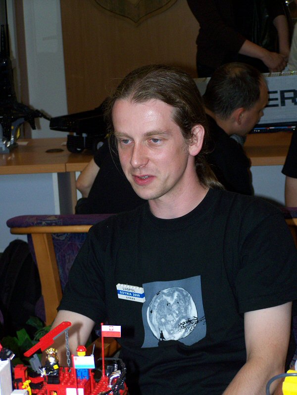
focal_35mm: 117
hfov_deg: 12.7
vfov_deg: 16.8
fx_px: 1338
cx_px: 148
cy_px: 198
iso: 160
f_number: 3.3
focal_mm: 19.4
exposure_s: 1/100
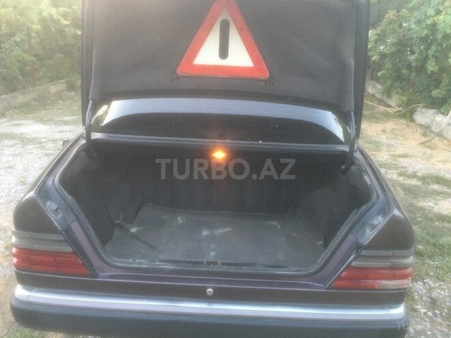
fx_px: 378
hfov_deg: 61.7
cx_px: 226
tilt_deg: -20.5
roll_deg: -0.8
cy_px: 169
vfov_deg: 48.2
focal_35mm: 29
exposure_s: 1/33
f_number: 2.2
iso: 200
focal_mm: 4.15
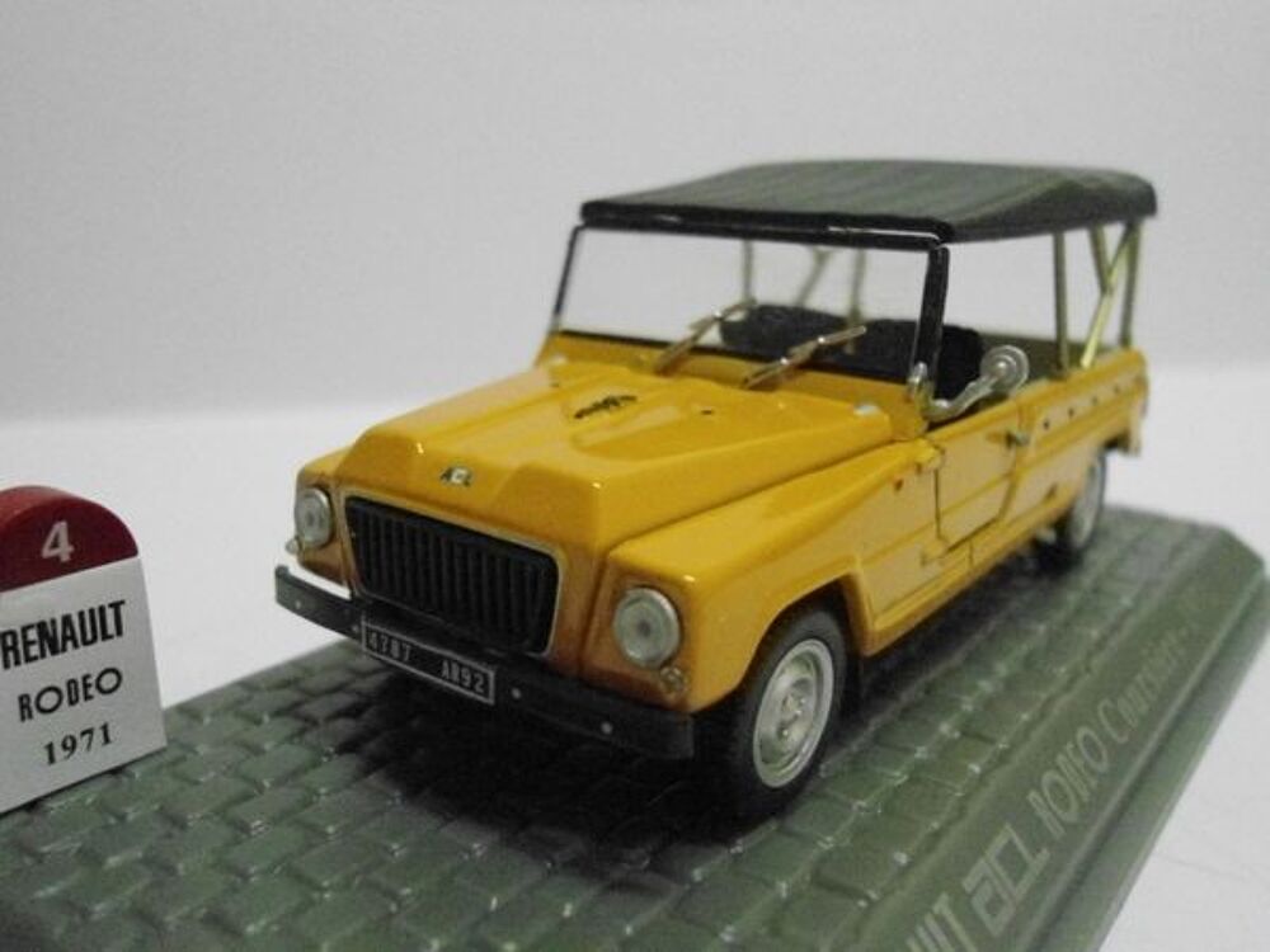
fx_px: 1137
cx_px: 635
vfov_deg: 45.4
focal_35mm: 31
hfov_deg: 58.4
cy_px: 476
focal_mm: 5.6
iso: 1600
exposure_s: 1/160
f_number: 3
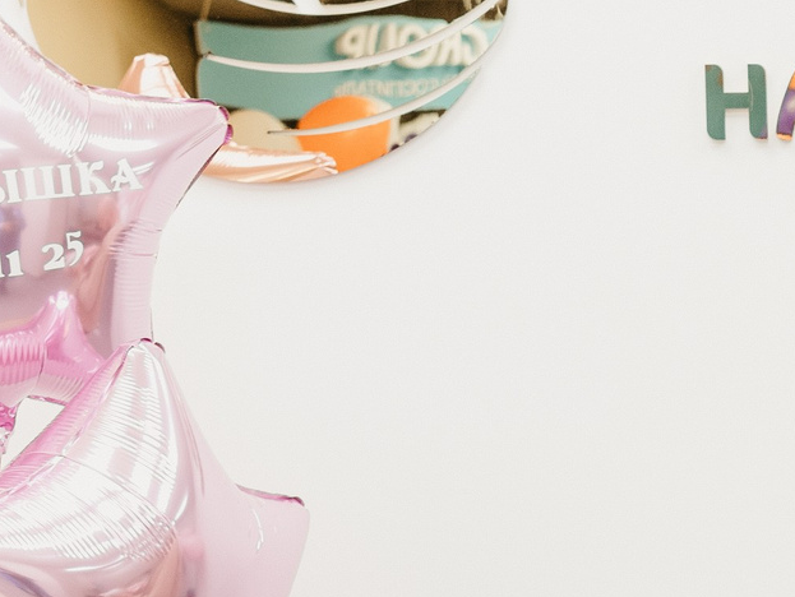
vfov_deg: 10.0
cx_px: 1359
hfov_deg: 12.4
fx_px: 3401
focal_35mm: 148
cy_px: 536
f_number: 4
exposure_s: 1/160
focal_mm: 34
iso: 250
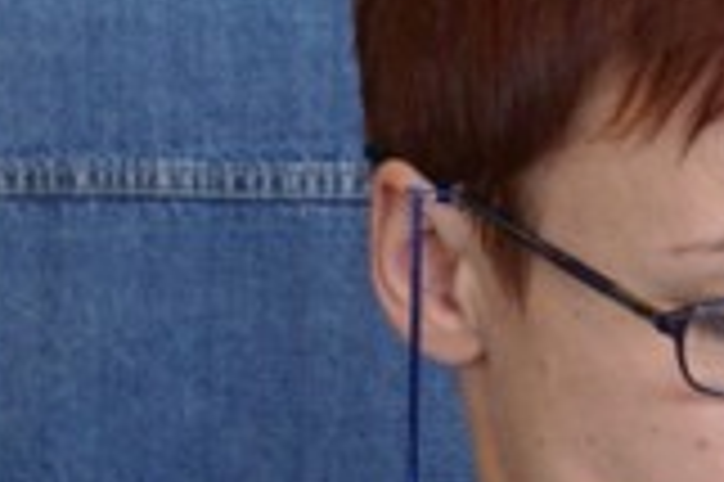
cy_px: 441
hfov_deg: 5.7
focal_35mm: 359
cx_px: 643
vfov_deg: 3.8
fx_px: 7216
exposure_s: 1/40
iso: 800
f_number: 5.6
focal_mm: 55
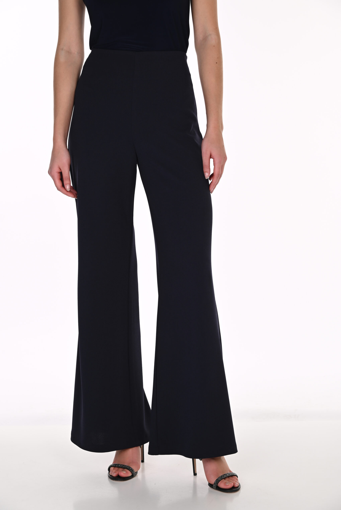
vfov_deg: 27.3
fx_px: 1050
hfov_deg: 18.4
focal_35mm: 74
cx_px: 170
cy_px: 255
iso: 100
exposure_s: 1/125
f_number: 9
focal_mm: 74
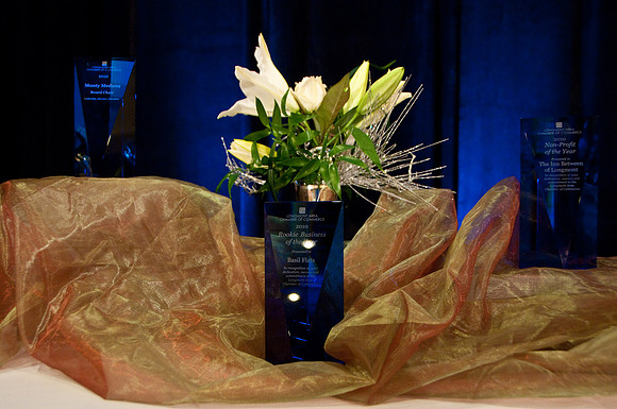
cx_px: 308
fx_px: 565
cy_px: 204
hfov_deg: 57.3
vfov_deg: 39.9
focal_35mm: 33
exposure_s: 1/30
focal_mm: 22
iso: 1600
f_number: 3.8
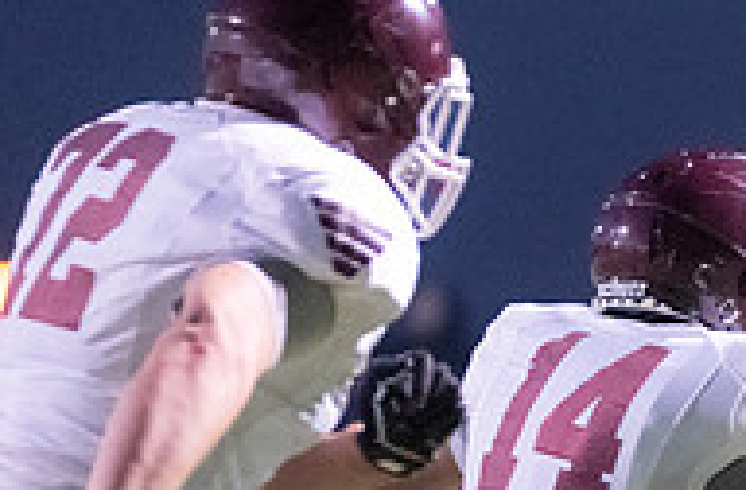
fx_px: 13239
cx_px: 1452
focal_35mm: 642
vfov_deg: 2.1
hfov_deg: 3.2
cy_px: 599
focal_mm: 151
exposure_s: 1/800
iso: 6400
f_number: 2.8
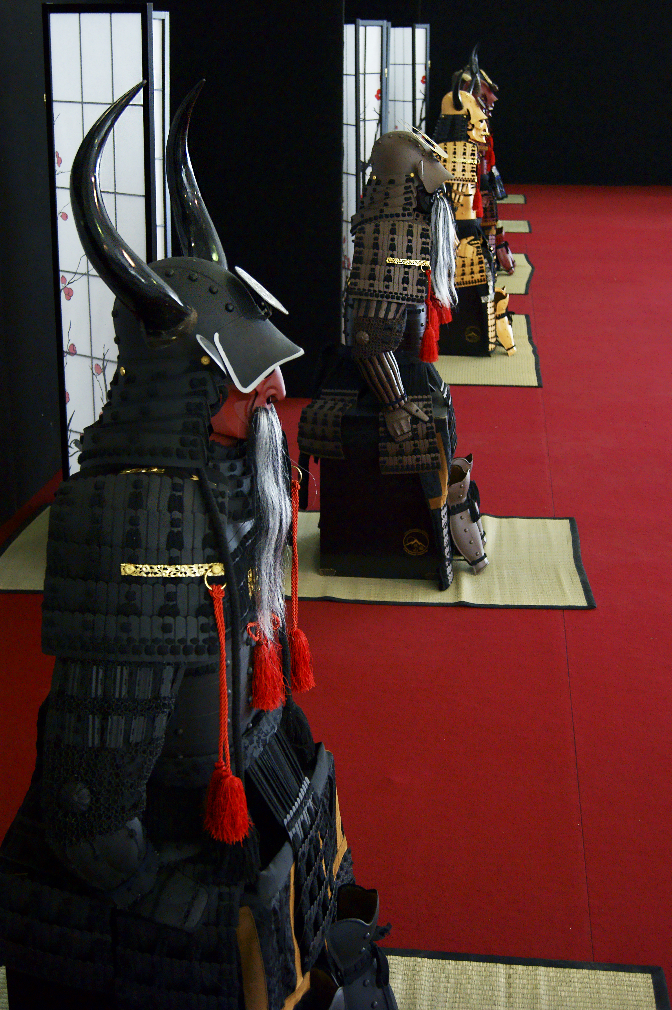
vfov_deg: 43.6
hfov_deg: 29.8
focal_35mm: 45
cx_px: 336
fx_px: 1261
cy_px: 505
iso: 400
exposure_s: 1/50
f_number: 4.5
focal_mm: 30
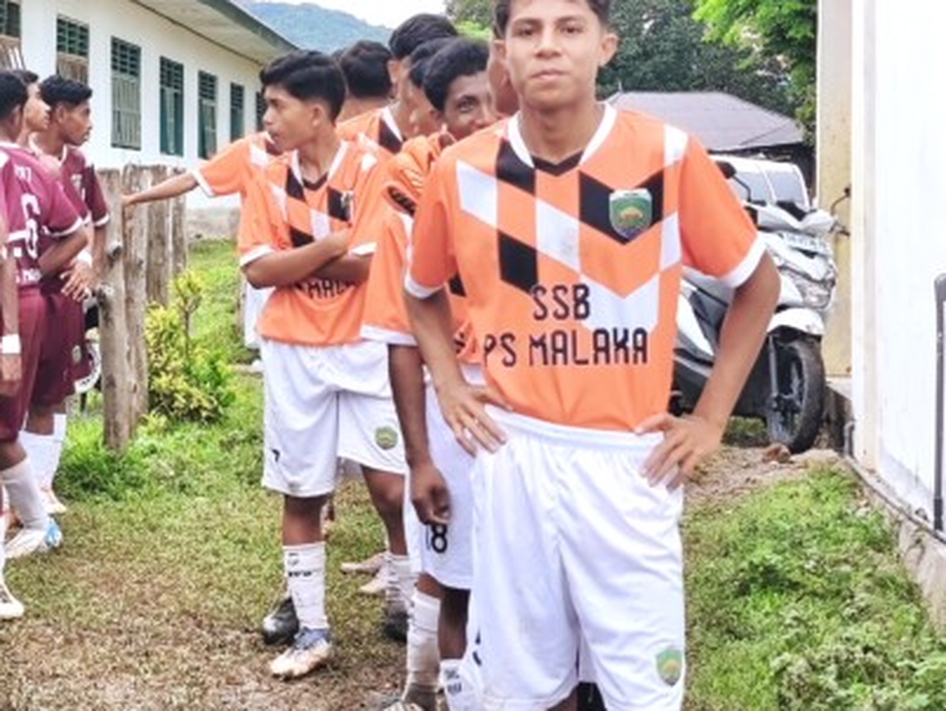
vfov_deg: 16.6
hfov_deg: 21.8
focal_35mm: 89
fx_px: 2434
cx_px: 224
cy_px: 271
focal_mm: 6.18
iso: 125
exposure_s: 1/100
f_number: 1.65
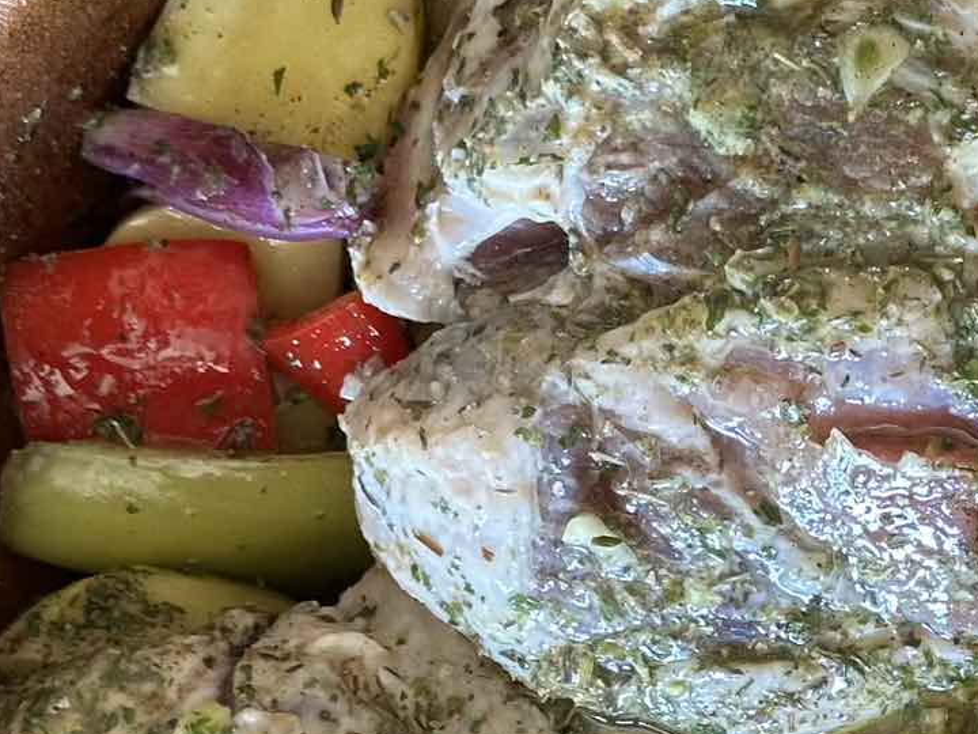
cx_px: 974
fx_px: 3616
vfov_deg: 11.5
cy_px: 688
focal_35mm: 128
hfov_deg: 15.1
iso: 250
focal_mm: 6.86
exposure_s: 1/60
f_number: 1.78
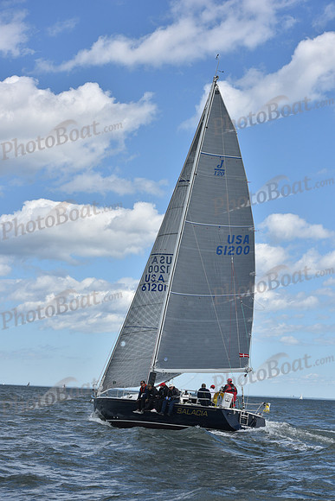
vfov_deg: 28.8
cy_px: 250
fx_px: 976
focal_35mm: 70
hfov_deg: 19.5
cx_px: 168
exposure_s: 1/1000
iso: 320
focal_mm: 70
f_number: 9
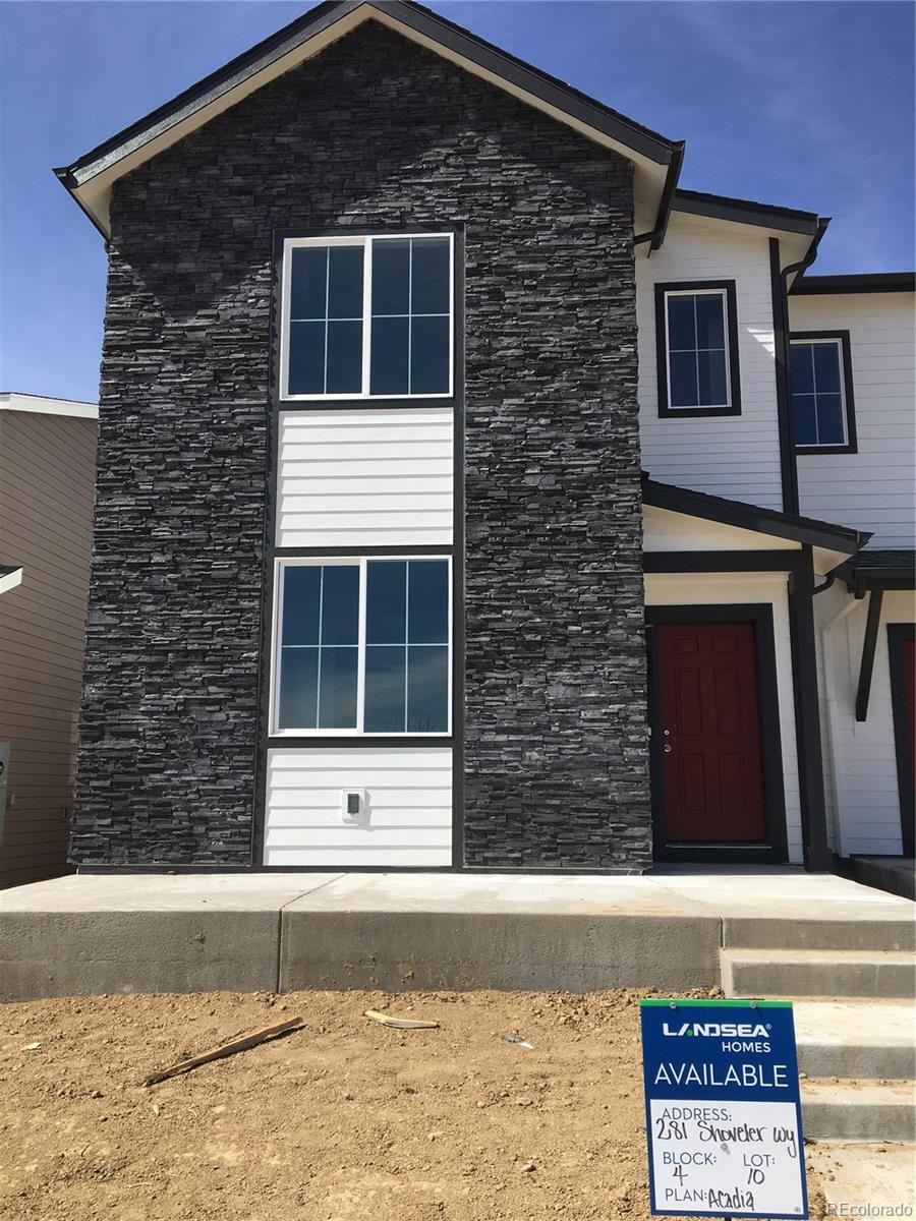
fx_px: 1023
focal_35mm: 29
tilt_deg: +9.4
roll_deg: +1.0
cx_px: 458
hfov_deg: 48.2
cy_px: 610
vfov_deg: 61.7
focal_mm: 4.15
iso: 25
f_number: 2.2
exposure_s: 1/1972
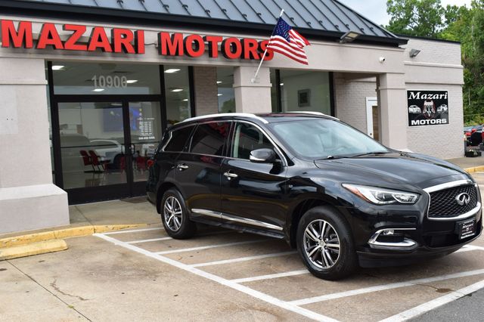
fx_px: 524
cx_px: 242
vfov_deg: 34.2
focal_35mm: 39
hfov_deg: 49.6
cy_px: 161
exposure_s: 1/160
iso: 400
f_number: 9
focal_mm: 26
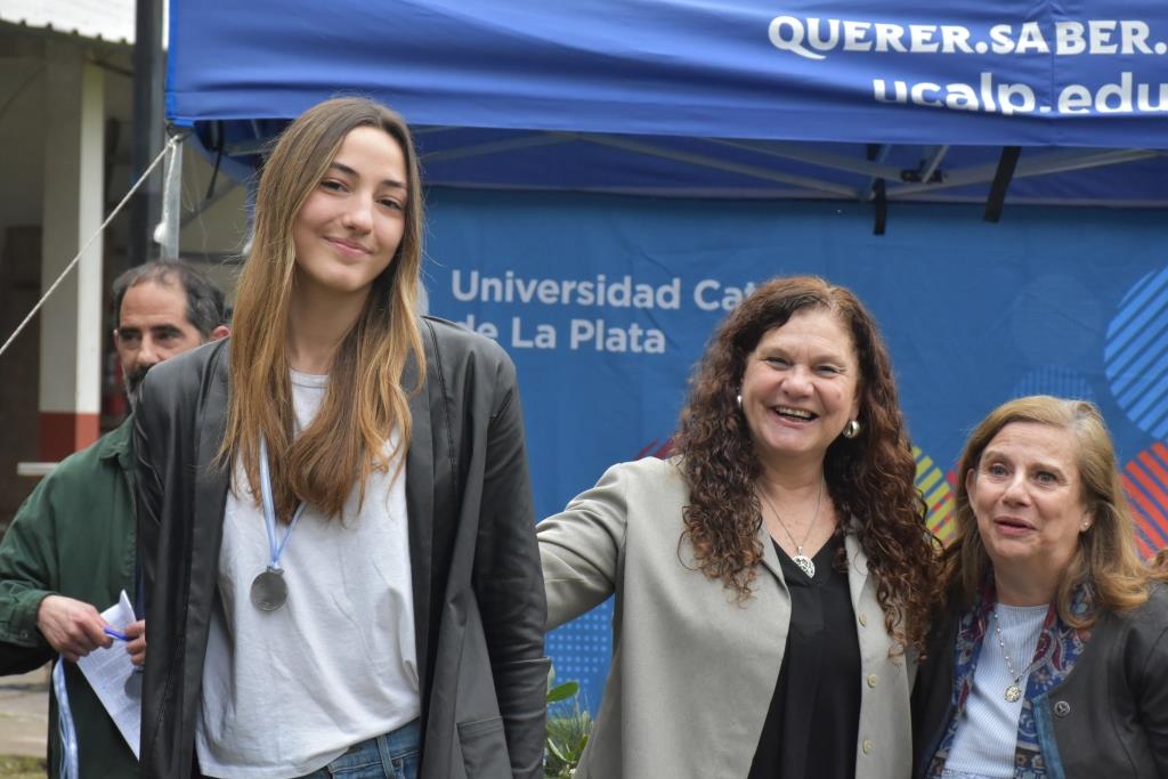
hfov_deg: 17.1
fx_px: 3894
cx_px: 584
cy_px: 390
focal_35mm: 120
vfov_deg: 11.4
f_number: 10
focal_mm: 80
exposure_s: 1/400
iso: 2000
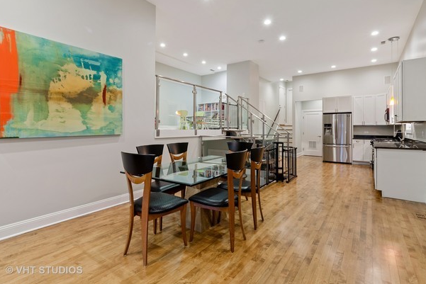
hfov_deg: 91.5
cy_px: 135
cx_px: 208
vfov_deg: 68.8
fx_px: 207
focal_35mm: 18
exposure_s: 2
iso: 200
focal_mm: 11
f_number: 11
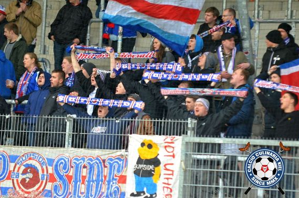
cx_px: 149
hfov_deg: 6.8
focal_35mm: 303
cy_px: 99
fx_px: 2510
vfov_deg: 4.5
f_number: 2.8
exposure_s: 1/640
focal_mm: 200
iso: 1600
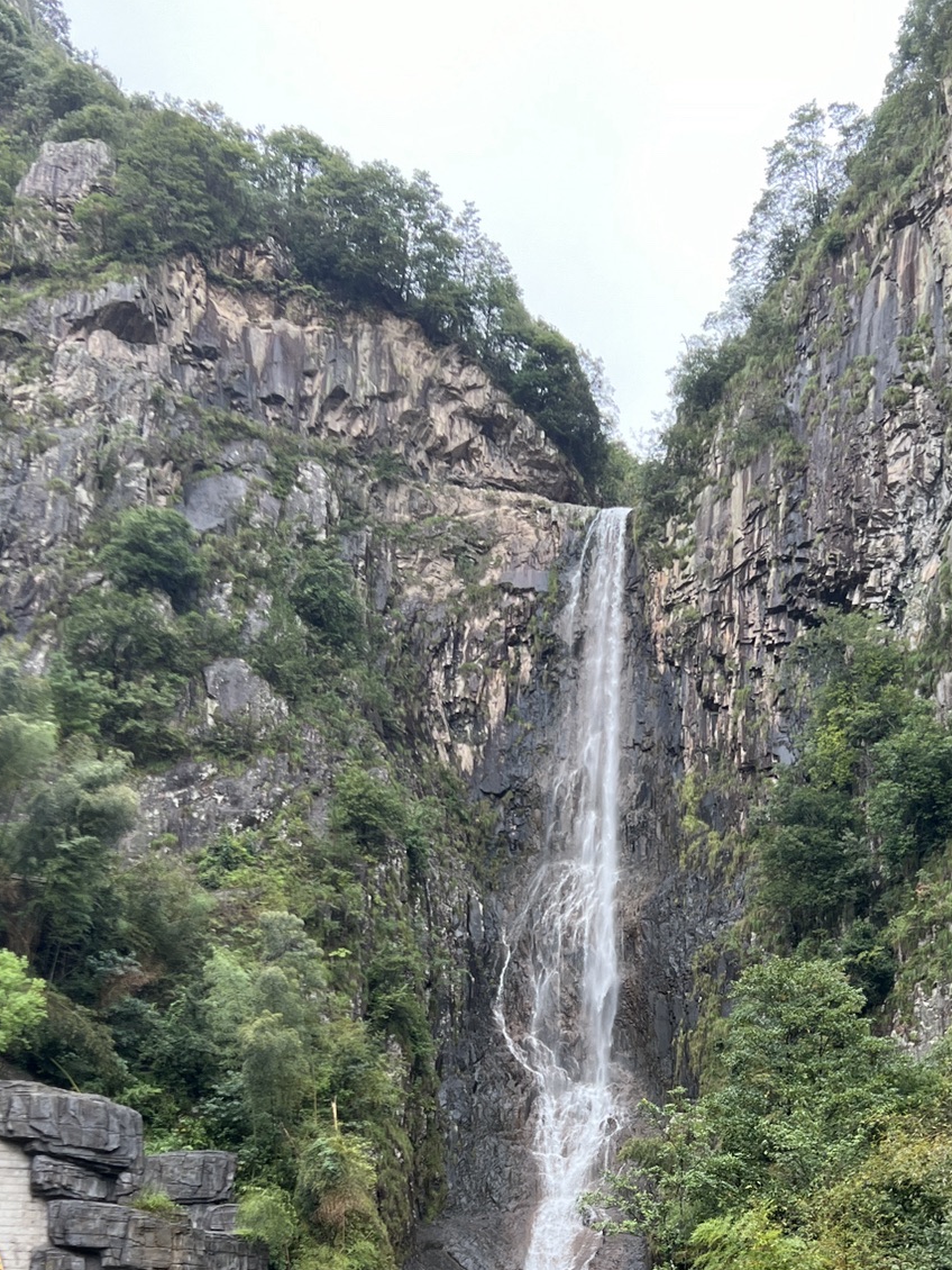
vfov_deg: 39.8
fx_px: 1686
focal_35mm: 46
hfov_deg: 31.4
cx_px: 582
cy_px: 994
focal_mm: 5.7
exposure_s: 1/165
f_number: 1.5
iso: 64
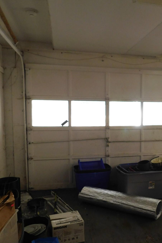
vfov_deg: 53.1
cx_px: 132
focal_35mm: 36
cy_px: 132
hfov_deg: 35.6
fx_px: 243
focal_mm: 4
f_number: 3
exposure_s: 1/30
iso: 250
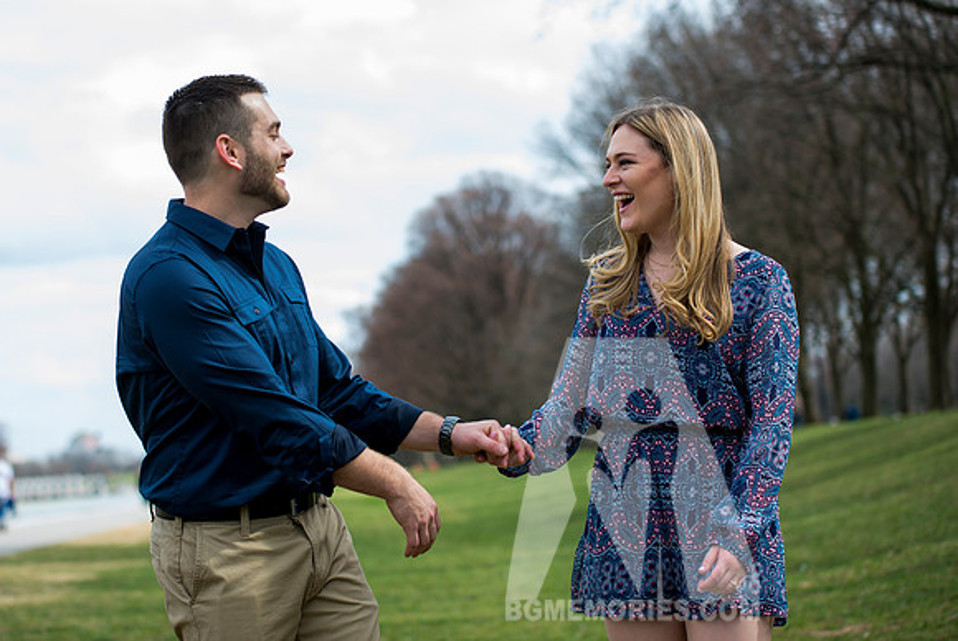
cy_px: 235
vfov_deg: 15.4
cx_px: 408
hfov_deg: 22.8
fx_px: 2370
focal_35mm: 89
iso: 160
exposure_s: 1/500
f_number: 3.5
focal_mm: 70
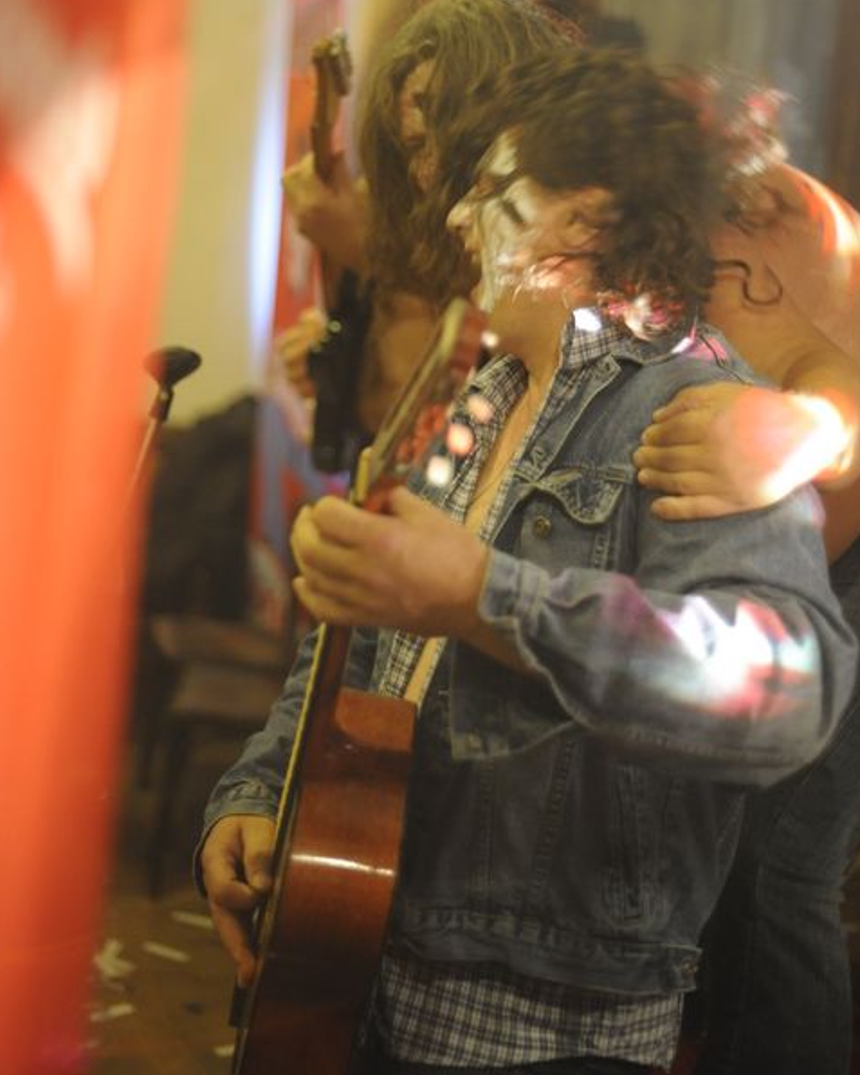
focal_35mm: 63
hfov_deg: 24.2
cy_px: 366
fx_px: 2004
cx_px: 455
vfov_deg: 29.8
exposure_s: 1/100
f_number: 1.8
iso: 2800
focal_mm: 50
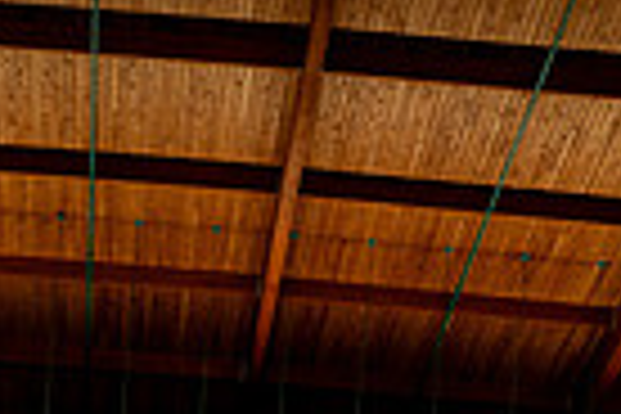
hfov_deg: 22.0
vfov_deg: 12.3
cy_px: 963
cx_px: 90
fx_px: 1570
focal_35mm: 91
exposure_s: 1/250
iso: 400
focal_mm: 28
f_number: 7.1
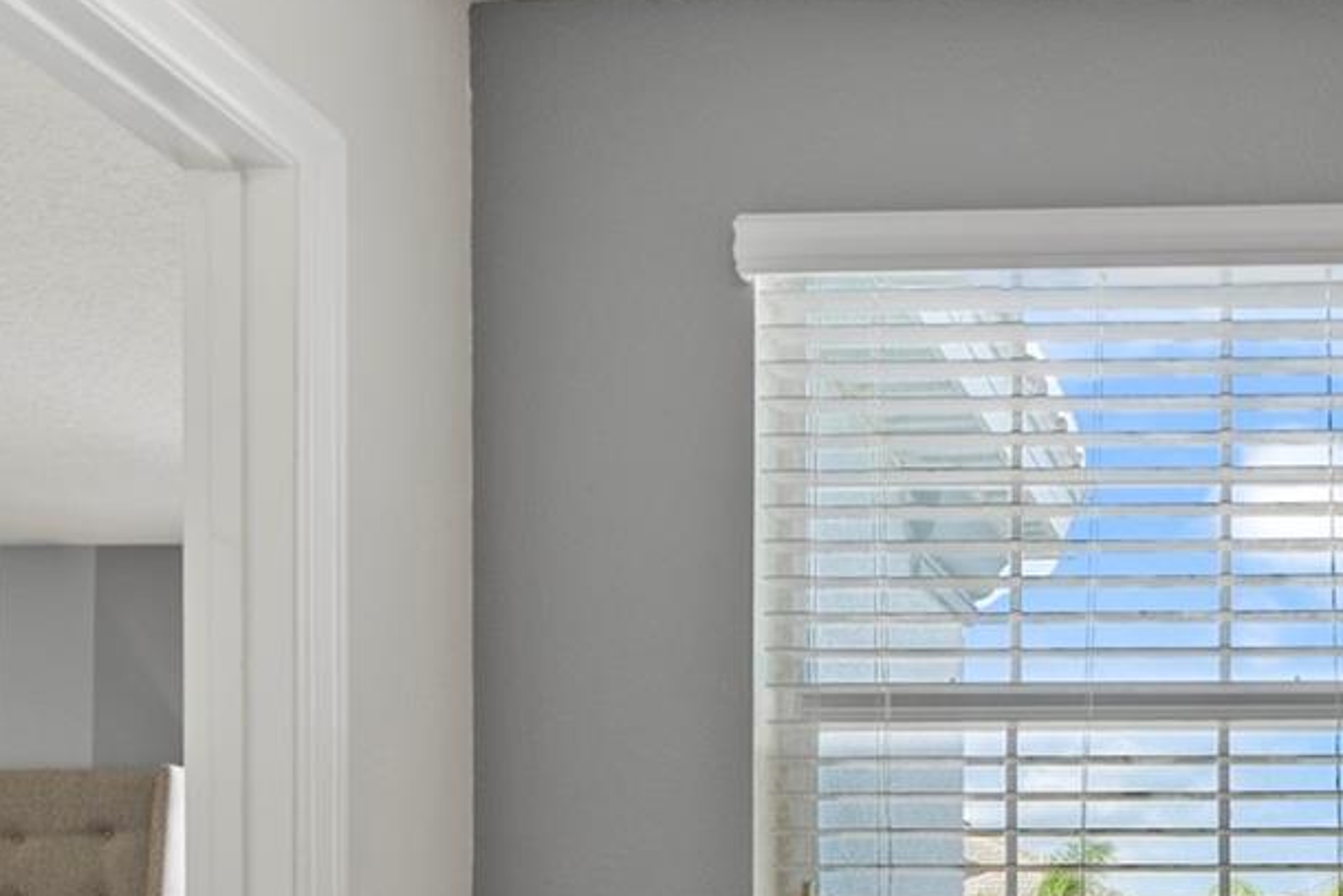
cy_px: 986
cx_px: 1297
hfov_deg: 41.3
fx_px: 1567
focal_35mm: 42
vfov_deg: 28.9
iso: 400
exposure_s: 1/8
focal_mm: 16
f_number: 8
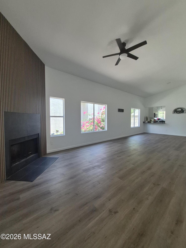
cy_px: 124
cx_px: 93
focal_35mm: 13
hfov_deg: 89.9
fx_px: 93
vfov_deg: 106.2
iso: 250
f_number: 2.2
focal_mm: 1.74
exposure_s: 1/359
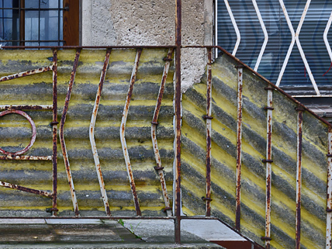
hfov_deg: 21.1
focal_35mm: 89
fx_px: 854
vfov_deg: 16.5
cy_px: 174
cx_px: -17
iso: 200
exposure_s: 1/80
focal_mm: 22
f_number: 5.6
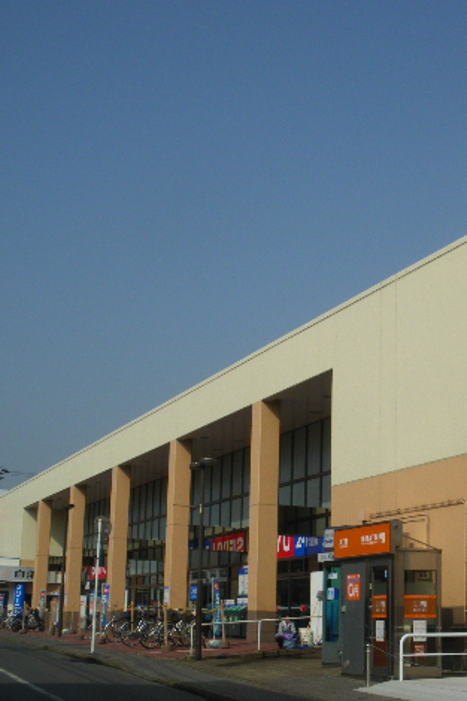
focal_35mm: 51
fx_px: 993
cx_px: 424
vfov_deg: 38.9
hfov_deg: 25.6
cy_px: 346
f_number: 5.4
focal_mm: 6.3
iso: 64
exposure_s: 1/640
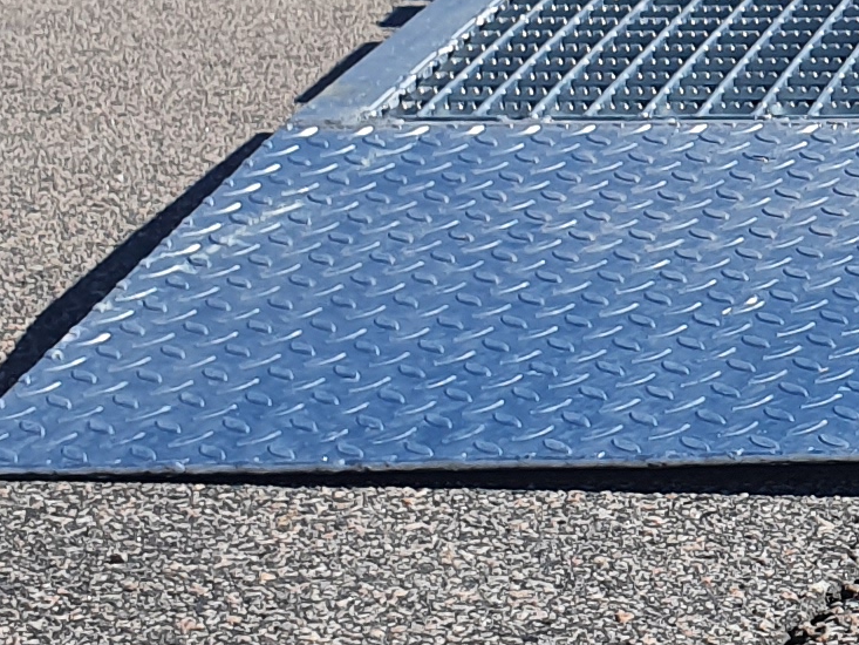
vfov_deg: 10.3
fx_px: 3549
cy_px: 76
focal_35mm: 143
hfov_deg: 12.1
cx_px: 1756
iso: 50
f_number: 2.4
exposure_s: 1/1772
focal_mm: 4.32
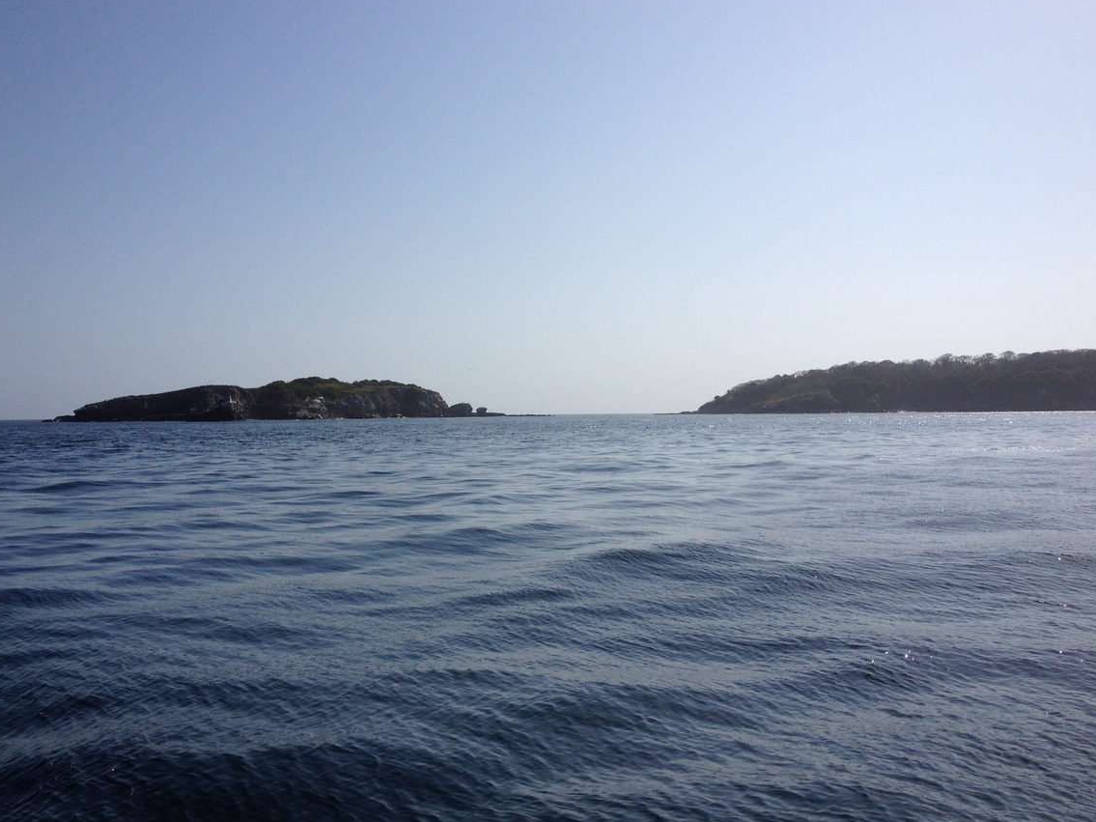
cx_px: 542
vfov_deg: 38.7
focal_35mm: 37
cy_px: 411
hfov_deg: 50.1
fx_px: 1171
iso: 50
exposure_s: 1/6135
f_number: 2.4
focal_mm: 4.28
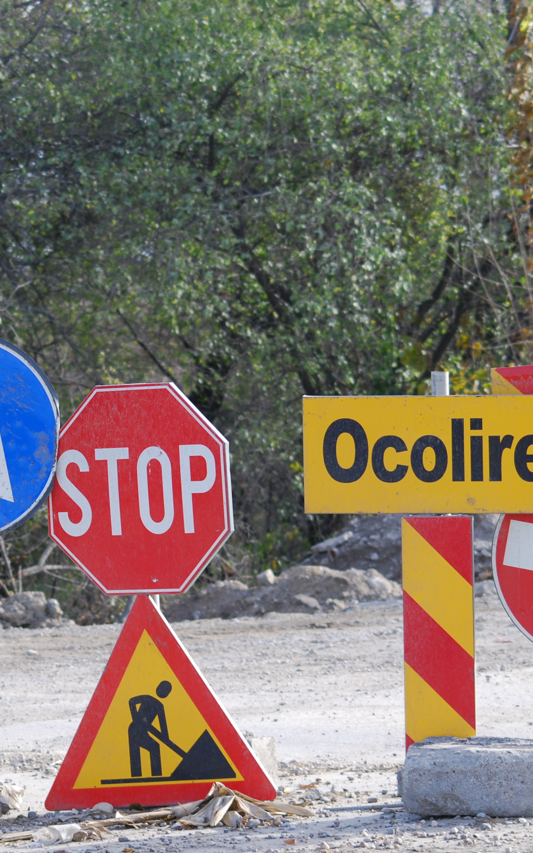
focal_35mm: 178
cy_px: 468
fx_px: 4137
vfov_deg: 11.8
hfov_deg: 7.4
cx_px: 180
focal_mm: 70
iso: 200
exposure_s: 1/320
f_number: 4.5
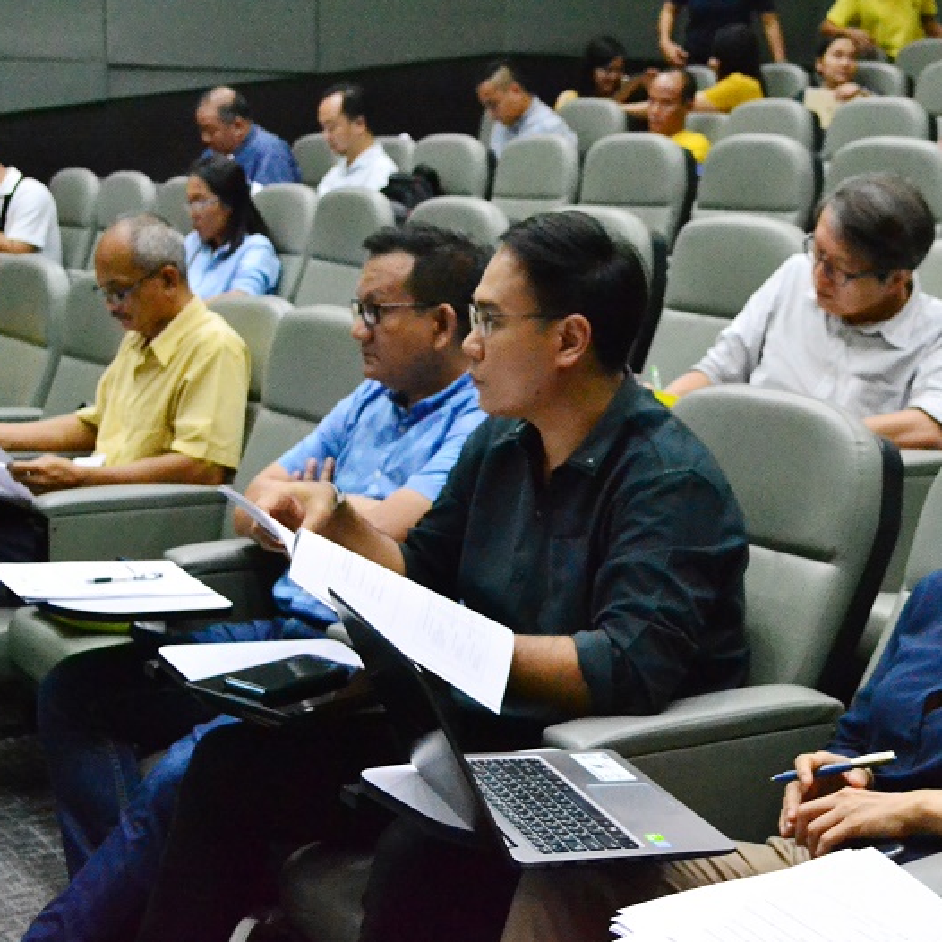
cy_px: 472
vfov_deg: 27.7
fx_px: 1909
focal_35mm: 62
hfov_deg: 27.6
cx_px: 578
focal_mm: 32
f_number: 4.8
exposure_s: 1/80
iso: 6400
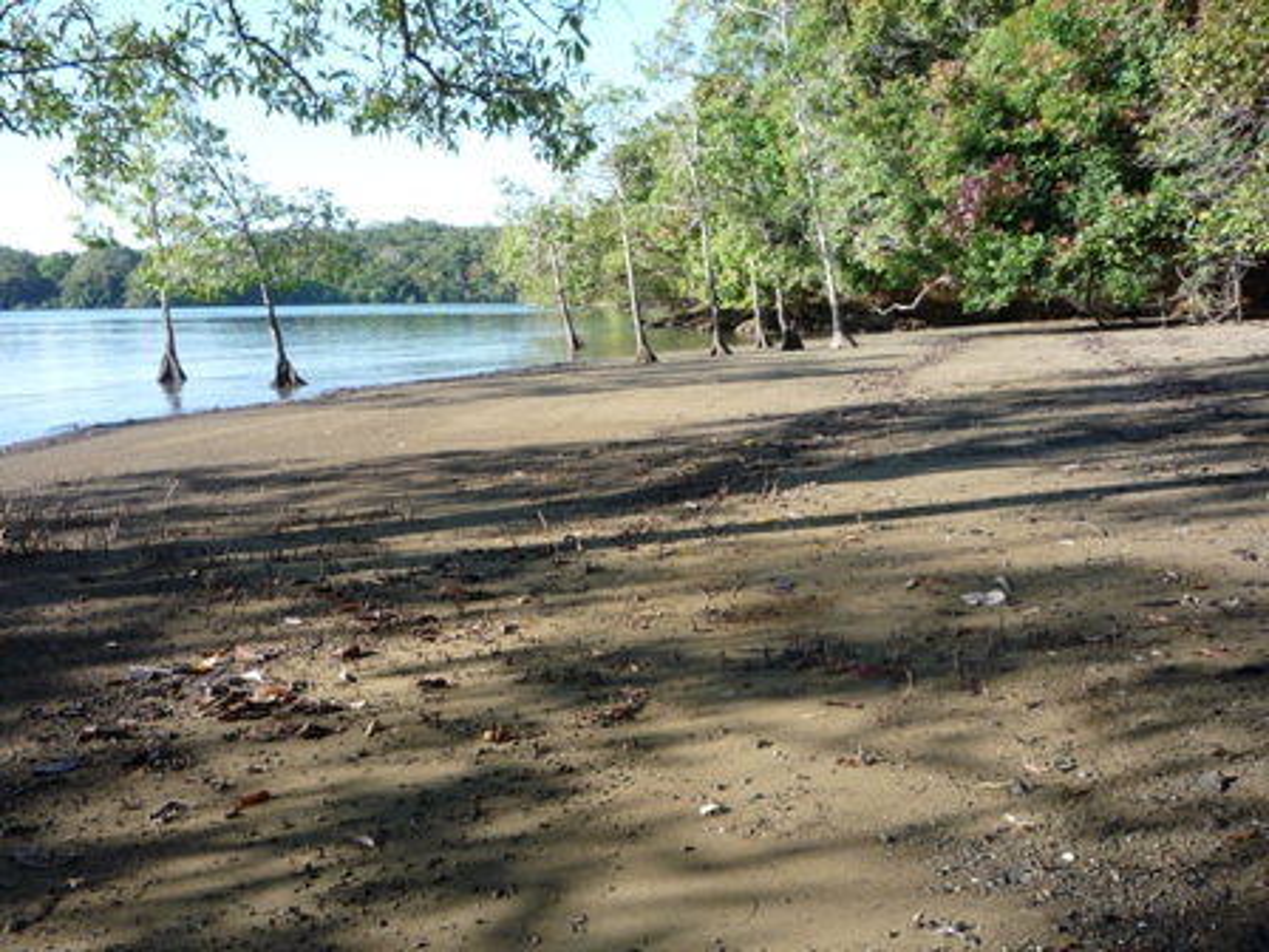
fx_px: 1100
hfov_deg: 60.0
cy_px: 476
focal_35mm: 30
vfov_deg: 46.8
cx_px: 634
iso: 100
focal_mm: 5.2
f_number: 4
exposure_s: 1/160
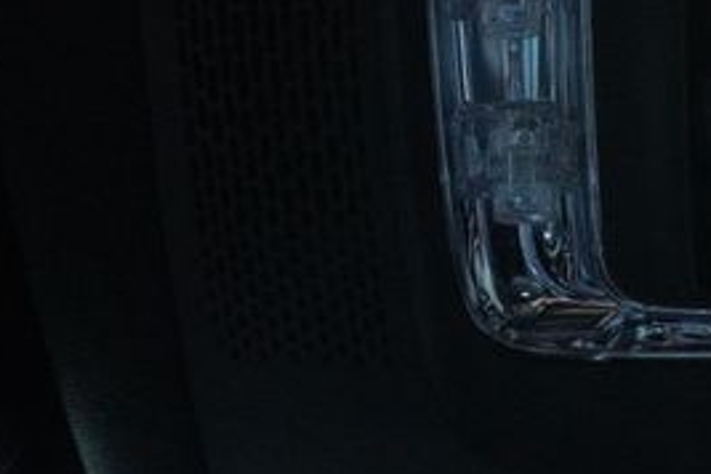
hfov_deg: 23.6
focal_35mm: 79
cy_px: -53
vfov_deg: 16.7
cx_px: 833
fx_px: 1560
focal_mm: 22
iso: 6400
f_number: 9
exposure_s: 1/250
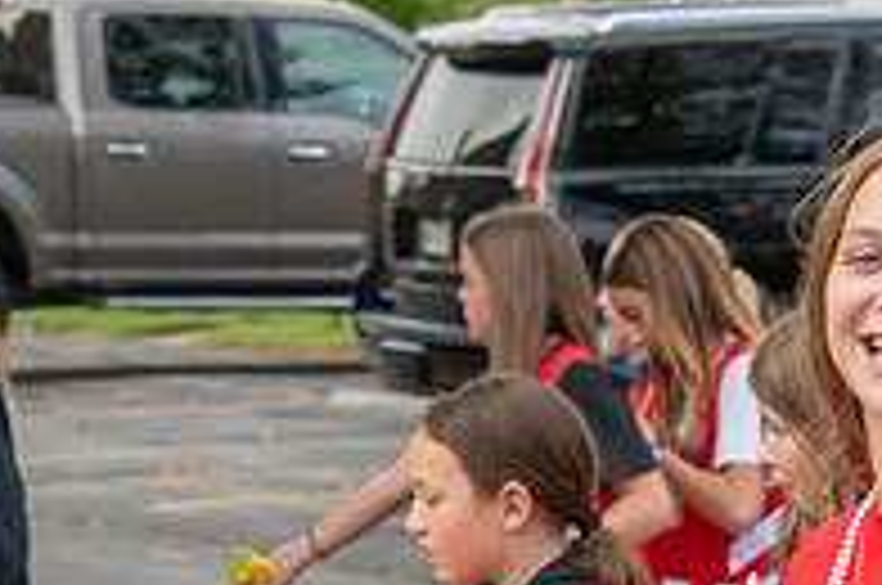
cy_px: 641
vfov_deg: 4.0
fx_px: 8414
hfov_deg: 6.0
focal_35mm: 344
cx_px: 405
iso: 3200
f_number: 11
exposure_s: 1/250
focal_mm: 116
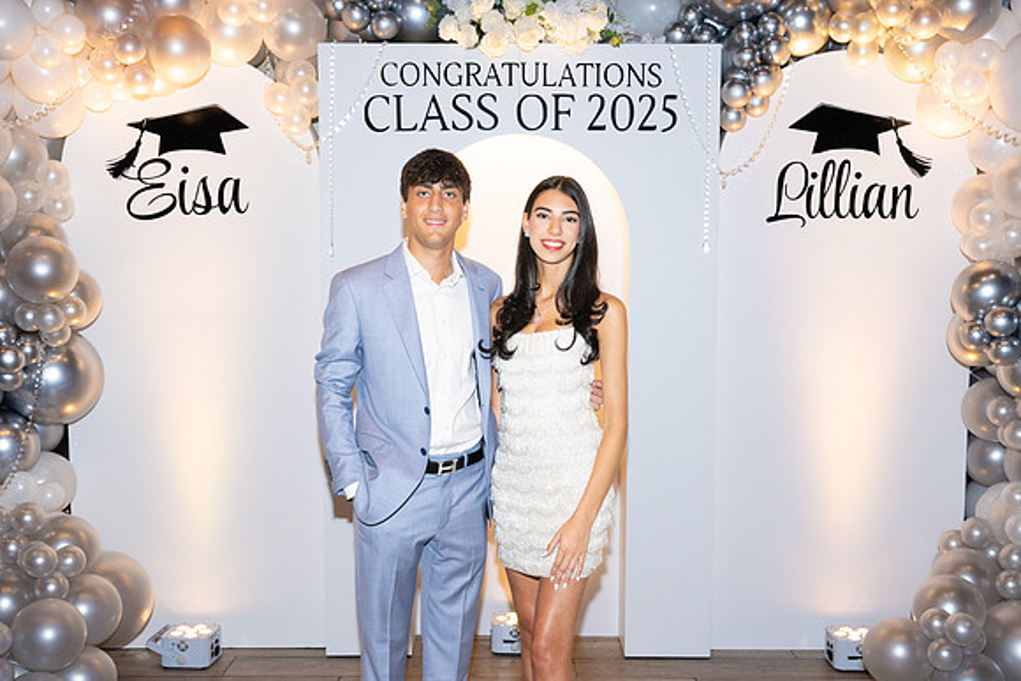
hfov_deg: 48.7
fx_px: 1128
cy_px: 393
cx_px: 513
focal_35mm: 40
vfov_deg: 33.5
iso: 1000
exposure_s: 1/80
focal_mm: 32
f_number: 5.6
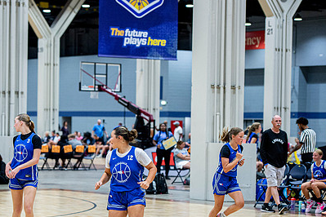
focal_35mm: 138
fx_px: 1250
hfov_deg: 14.8
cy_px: 152
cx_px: 101
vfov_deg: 9.9
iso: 2000
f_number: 2.8
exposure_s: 1/500
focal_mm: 95
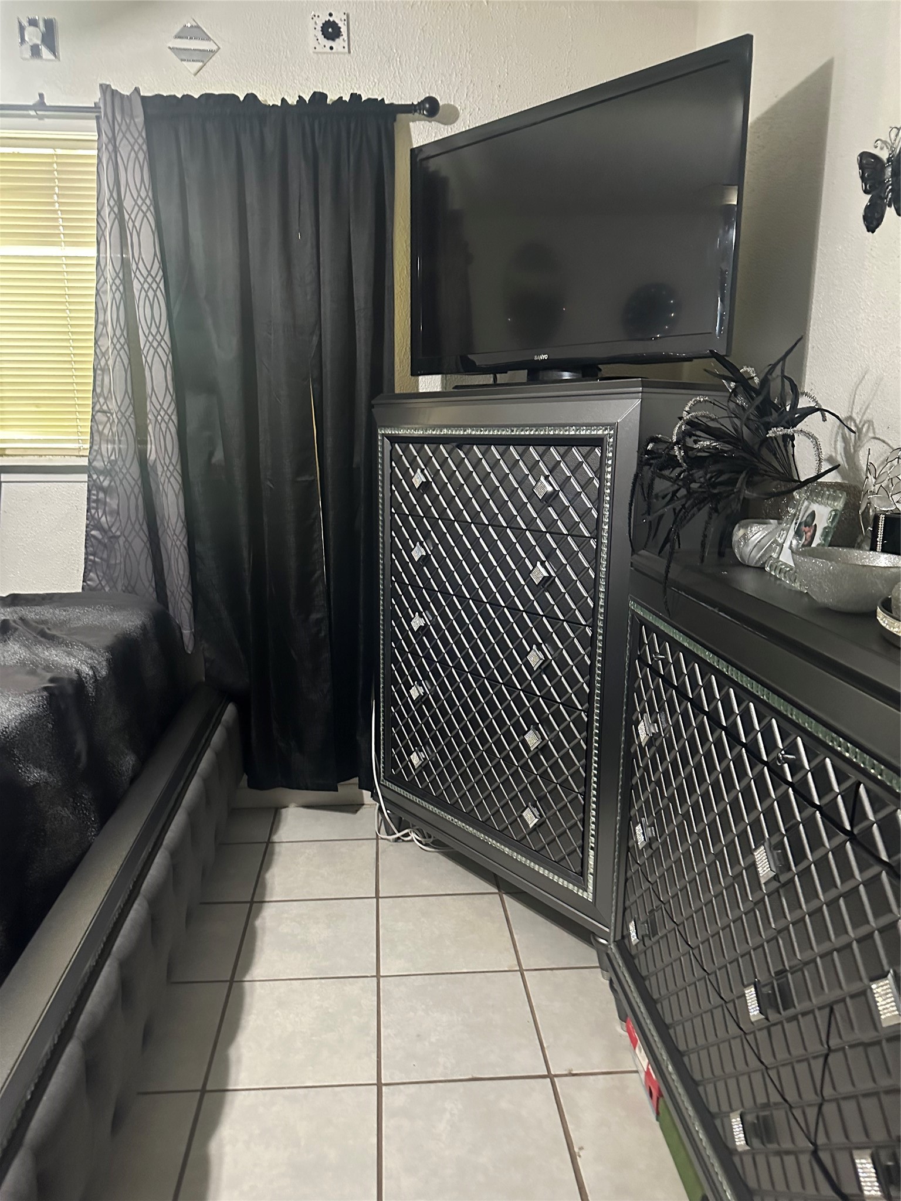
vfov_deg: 71.6
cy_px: 600
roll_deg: -0.6
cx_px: 450
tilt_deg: -10.7
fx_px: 833
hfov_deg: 56.8
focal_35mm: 24
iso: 1000
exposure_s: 1/40
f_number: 1.78
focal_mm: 6.86
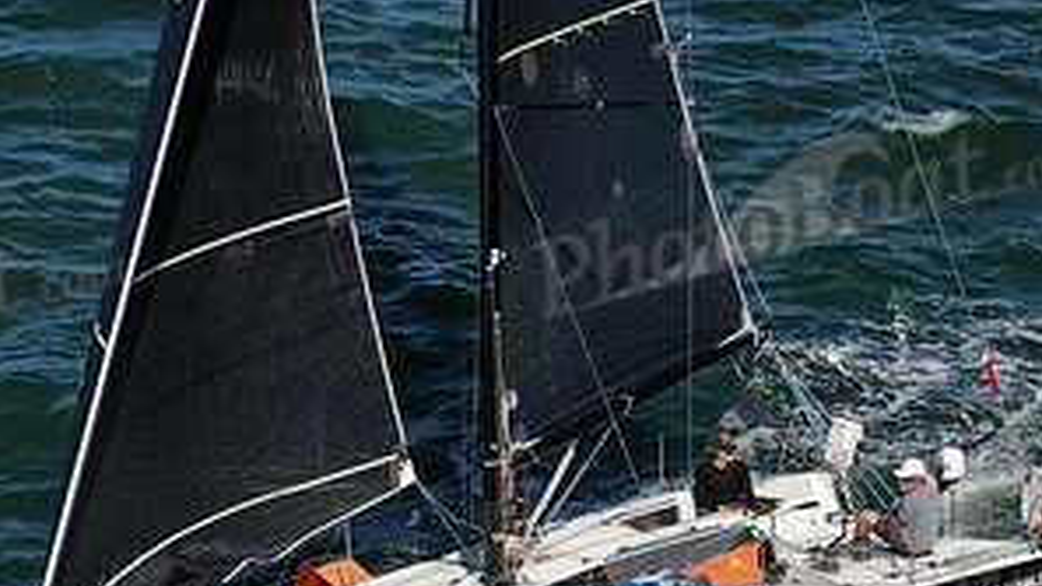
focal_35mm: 102
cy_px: 475
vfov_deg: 11.8
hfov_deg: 20.9
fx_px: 2818
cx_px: 333
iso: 100
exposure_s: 1/1250
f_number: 3.8
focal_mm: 8.6
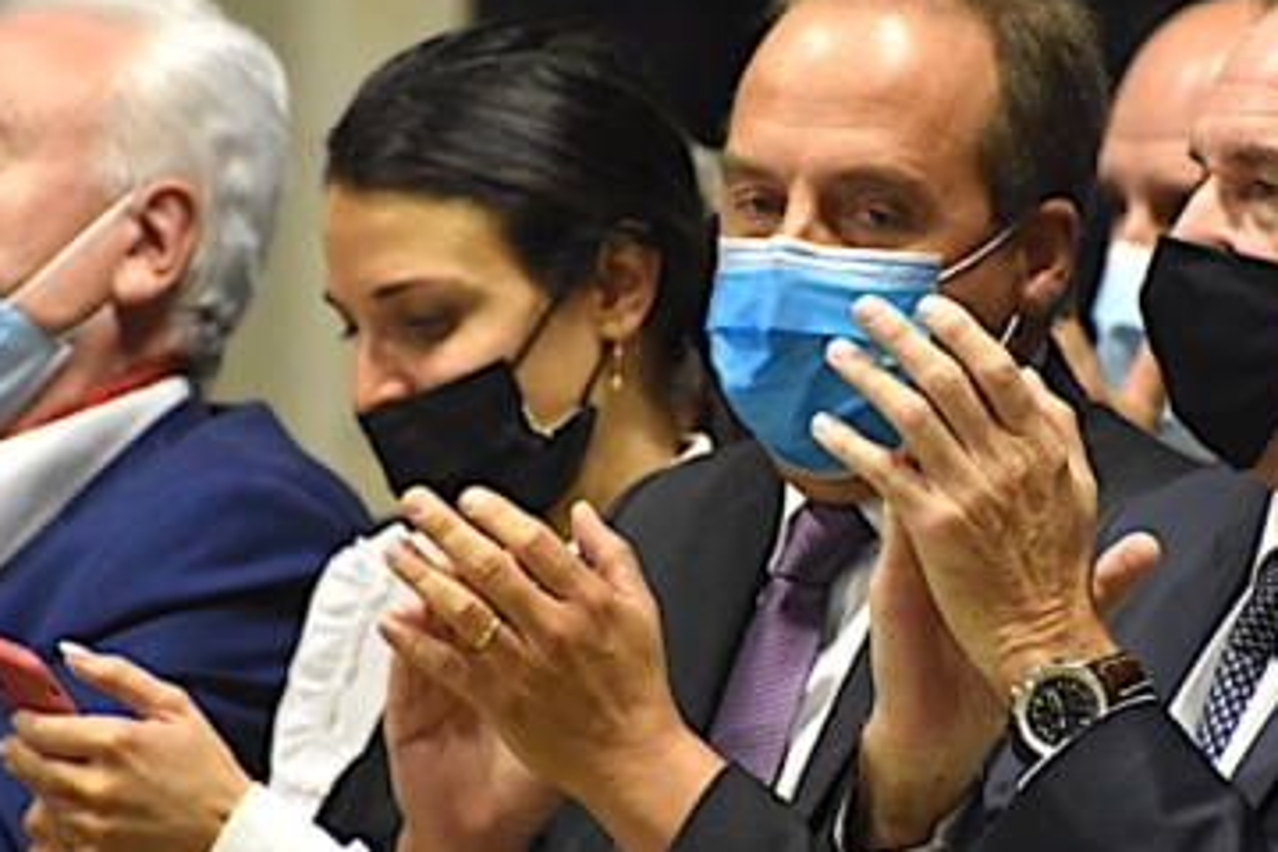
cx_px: 856
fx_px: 26587
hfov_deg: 2.8
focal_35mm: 749
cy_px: 355
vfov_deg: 1.8
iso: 3200
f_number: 6.3
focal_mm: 300
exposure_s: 1/250
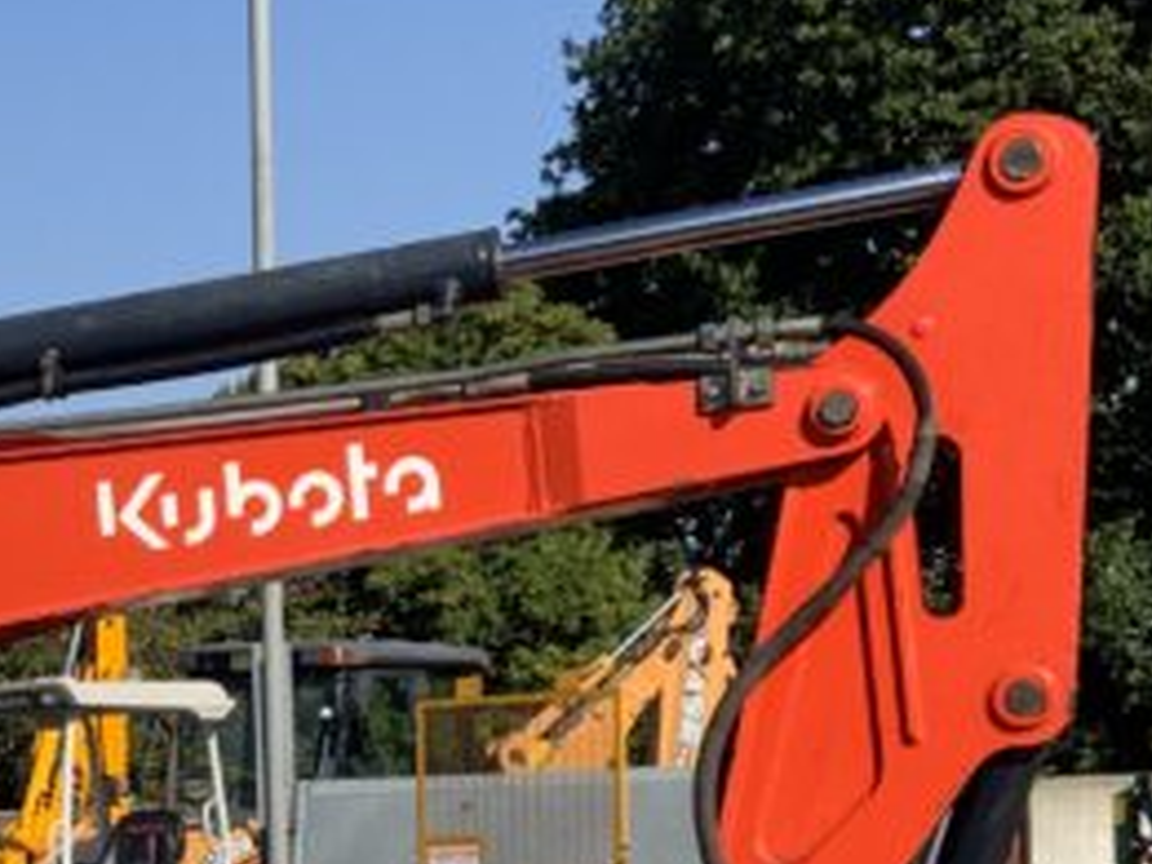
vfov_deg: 12.7
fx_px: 3794
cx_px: -248
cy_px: 1032
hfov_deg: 16.5
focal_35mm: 114
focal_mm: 3
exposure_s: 1/1848
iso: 16
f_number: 1.8
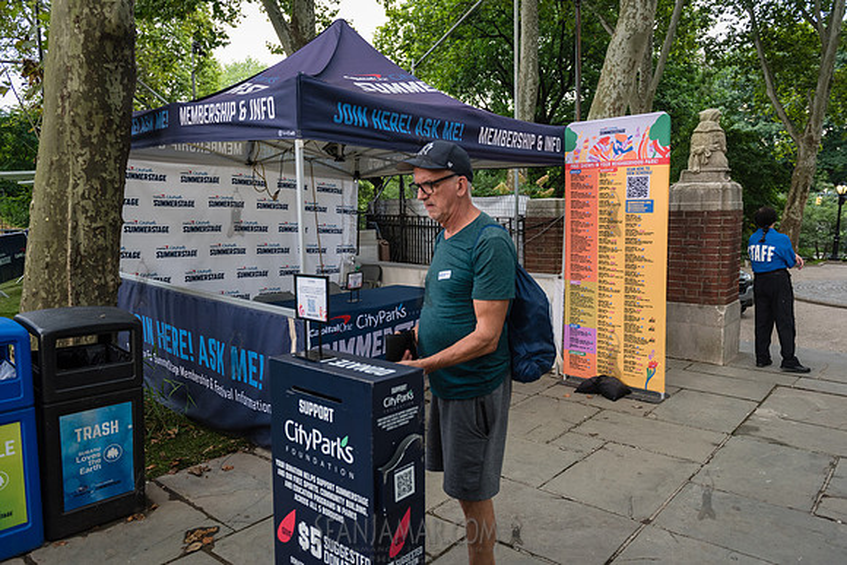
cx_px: 424
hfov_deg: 71.5
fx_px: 588
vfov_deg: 51.3
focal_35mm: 25
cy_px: 282
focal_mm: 24
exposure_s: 1/640
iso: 1000
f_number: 3.2
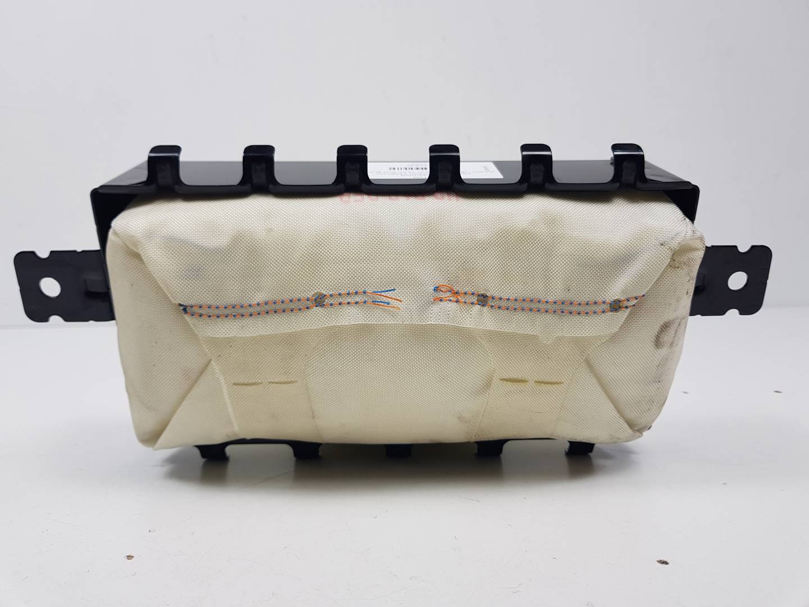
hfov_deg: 67.3
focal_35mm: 26
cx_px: 404
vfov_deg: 53.1
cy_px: 304
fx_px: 608
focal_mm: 4.2
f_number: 1.7
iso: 40
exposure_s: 1/343
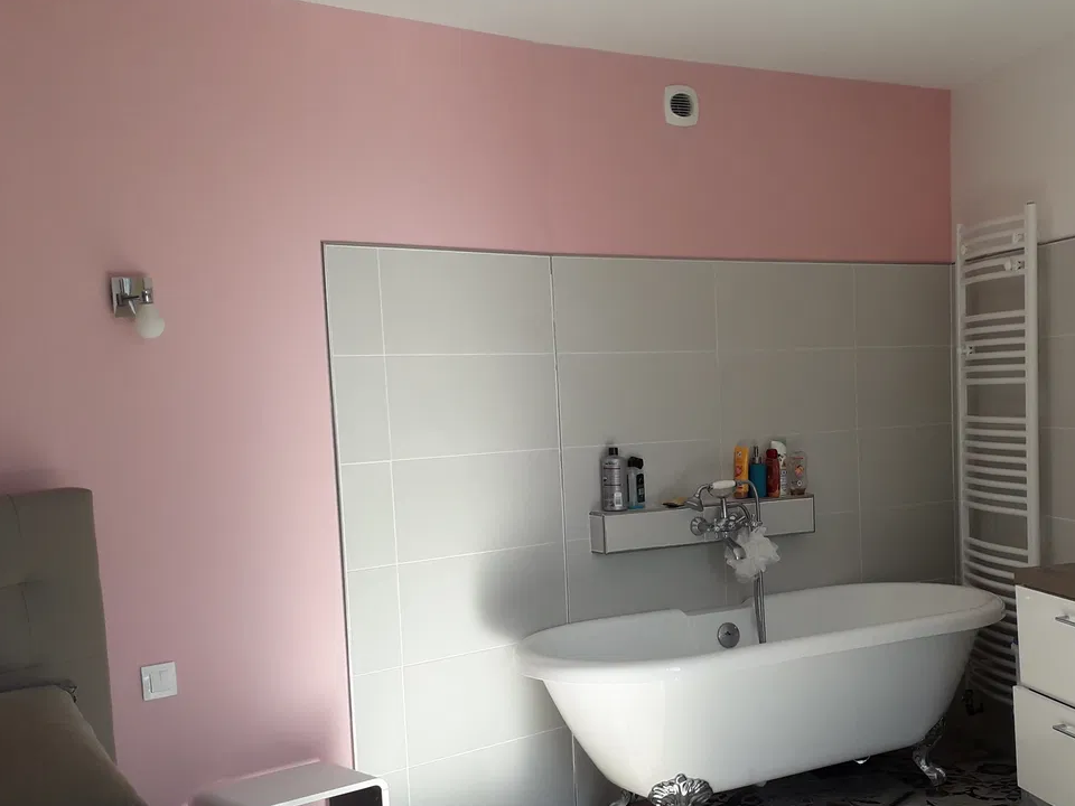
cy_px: 488
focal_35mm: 45
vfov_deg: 32.1
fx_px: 1397
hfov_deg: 40.9
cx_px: 804
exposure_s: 1/502
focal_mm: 3.6
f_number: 1.9
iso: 40
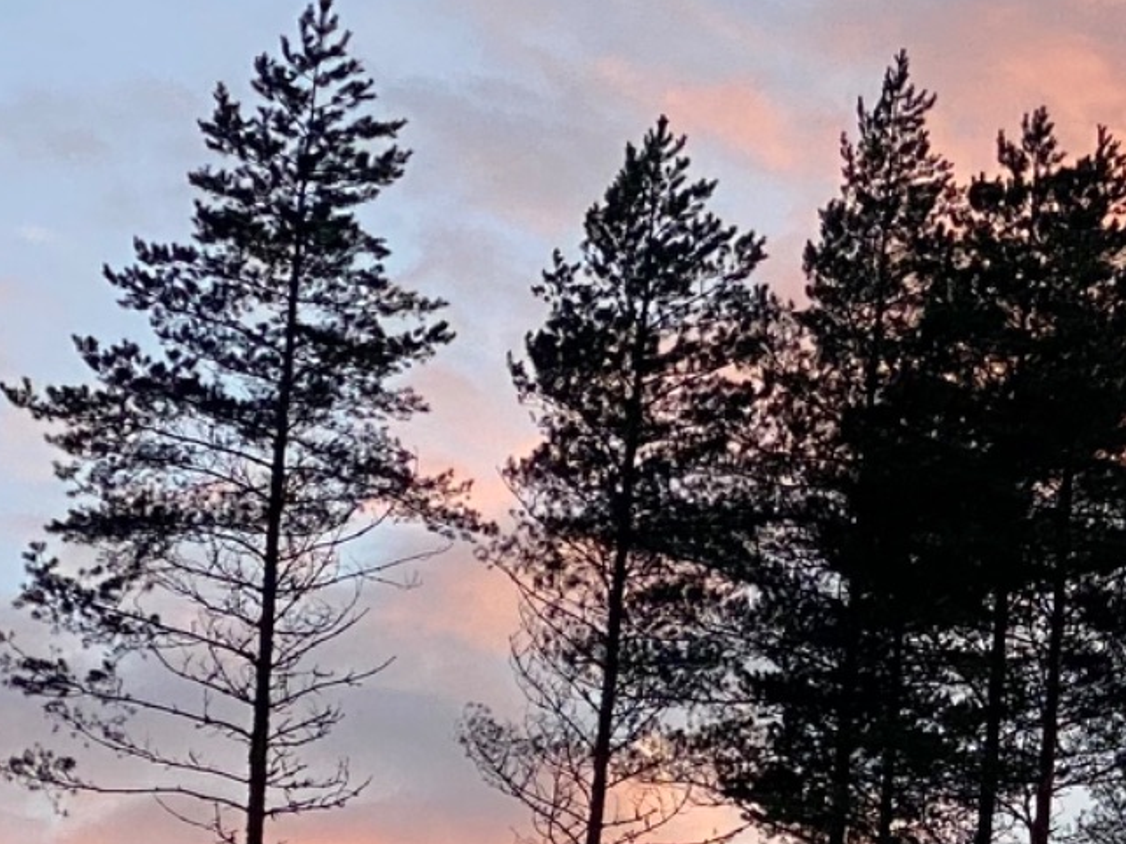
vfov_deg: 7.1
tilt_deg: +14.5
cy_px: 1143
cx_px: 2052
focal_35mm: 207
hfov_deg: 9.1
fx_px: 6732
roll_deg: -1.6
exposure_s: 1/156
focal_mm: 6
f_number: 2
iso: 20
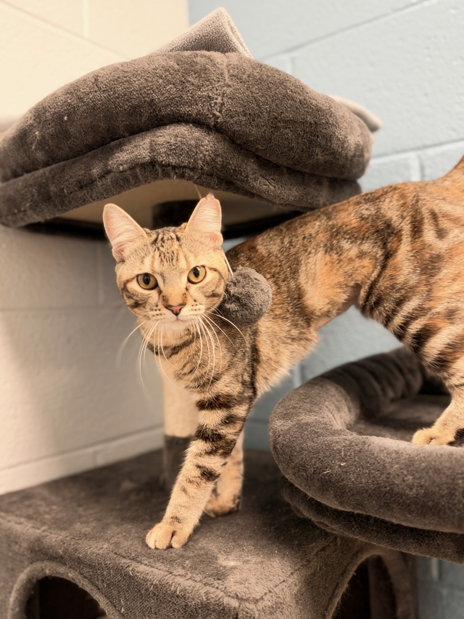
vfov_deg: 60.0
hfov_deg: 46.8
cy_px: 310
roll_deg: +1.0
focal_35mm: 30
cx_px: 232
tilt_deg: +3.0
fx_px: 536
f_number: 1.48
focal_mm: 6.93
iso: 200
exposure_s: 1/44
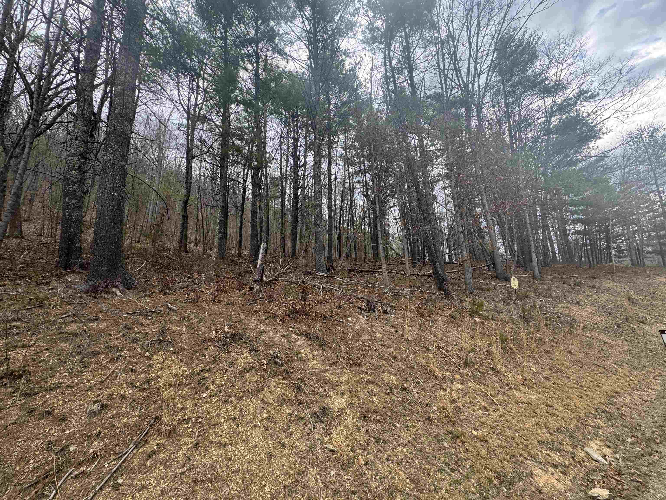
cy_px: 250
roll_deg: +3.2
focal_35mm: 14
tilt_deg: +12.6
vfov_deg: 85.7
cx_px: 333
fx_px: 269
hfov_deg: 102.1
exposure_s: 1/171
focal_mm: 2.22
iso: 40
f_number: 2.2
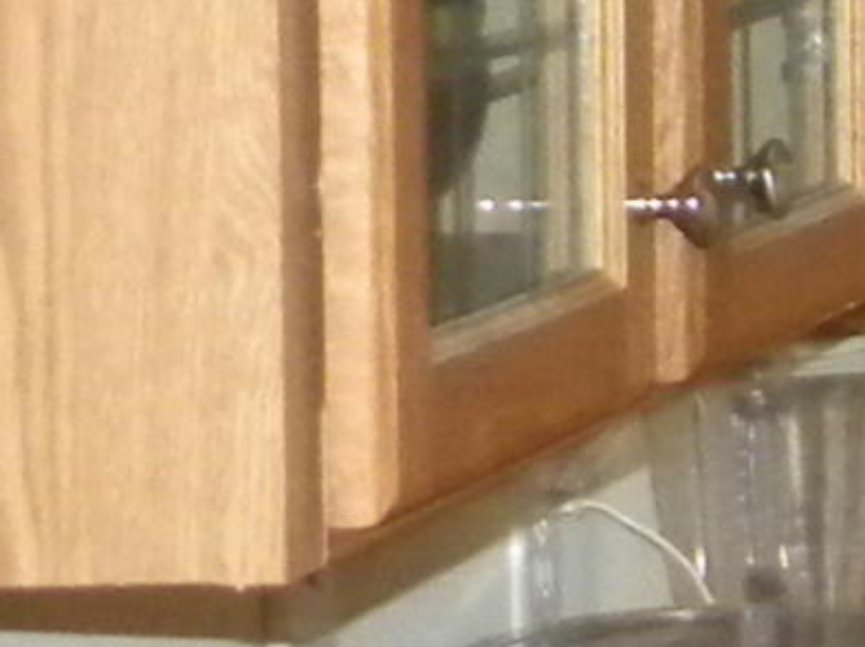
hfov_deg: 7.4
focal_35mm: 214
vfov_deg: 6.9
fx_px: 5343
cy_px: -24
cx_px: 3130
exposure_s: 1/26
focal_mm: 5
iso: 400
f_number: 3.5
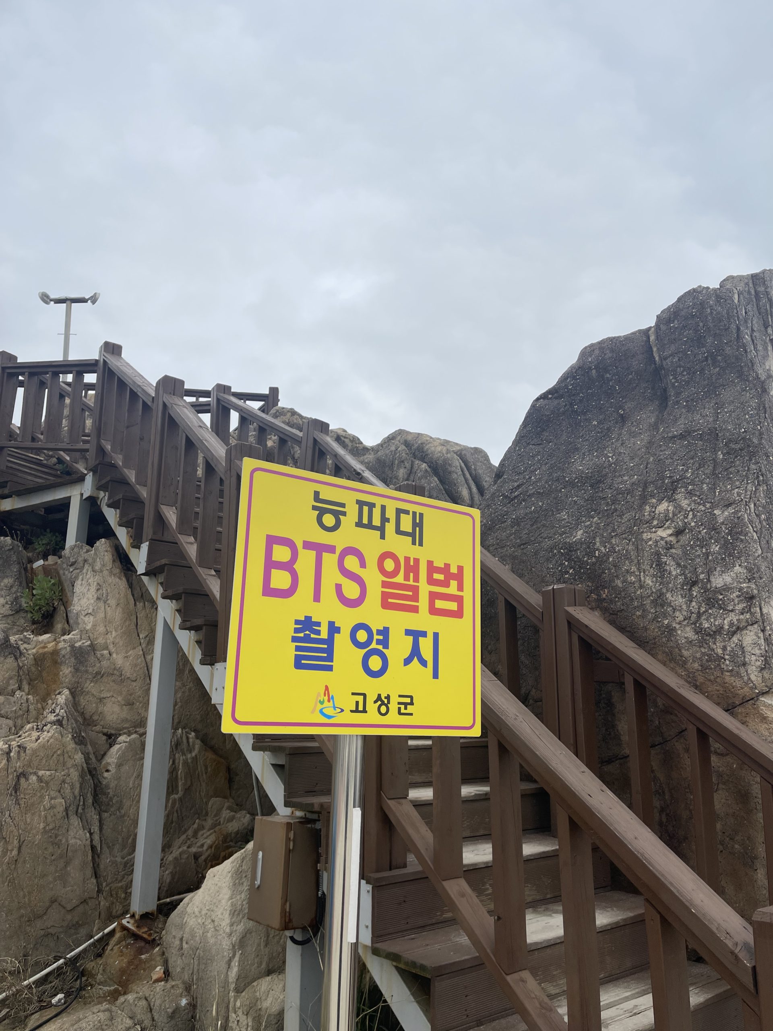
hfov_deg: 53.1
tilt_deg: +14.9
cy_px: 516
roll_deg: +0.0
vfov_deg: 67.3
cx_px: 386
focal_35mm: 26
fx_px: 774
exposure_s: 1/3086
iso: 32
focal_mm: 5.1
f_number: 1.6
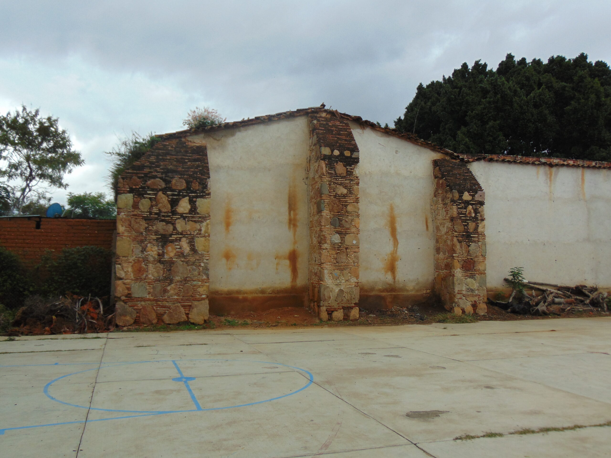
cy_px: 229
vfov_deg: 42.9
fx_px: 582
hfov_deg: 55.4
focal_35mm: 33
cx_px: 306
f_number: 3.2
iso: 80
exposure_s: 1/500
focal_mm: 5.8
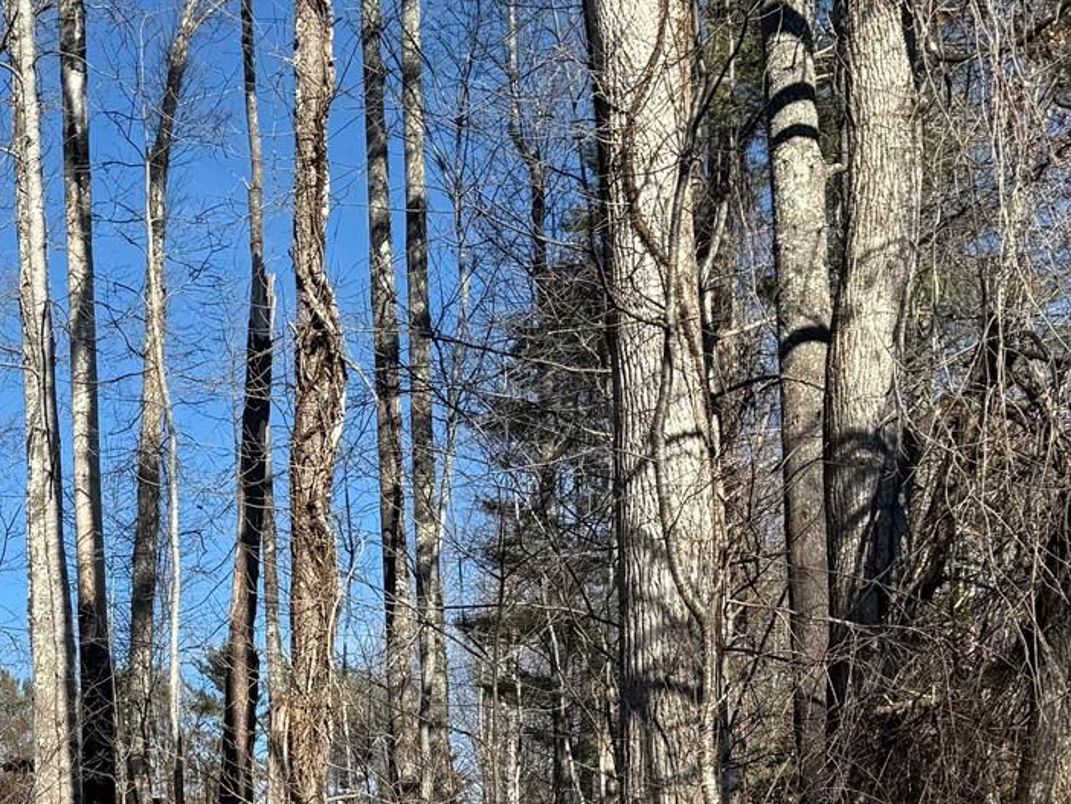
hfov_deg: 27.2
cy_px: 992
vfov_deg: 19.6
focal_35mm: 70
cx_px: 198
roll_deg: +2.9
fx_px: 2167
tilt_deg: +5.9
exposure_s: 1/2907
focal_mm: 6.76
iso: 80
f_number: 1.78
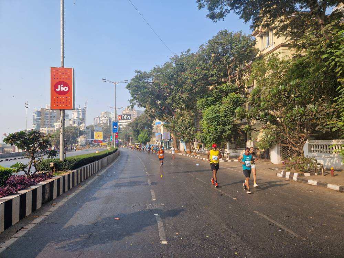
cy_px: 129
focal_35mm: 23
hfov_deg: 73.9
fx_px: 229
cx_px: 172
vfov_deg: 58.9
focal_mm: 5.4
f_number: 1.8
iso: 50
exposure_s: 1/790
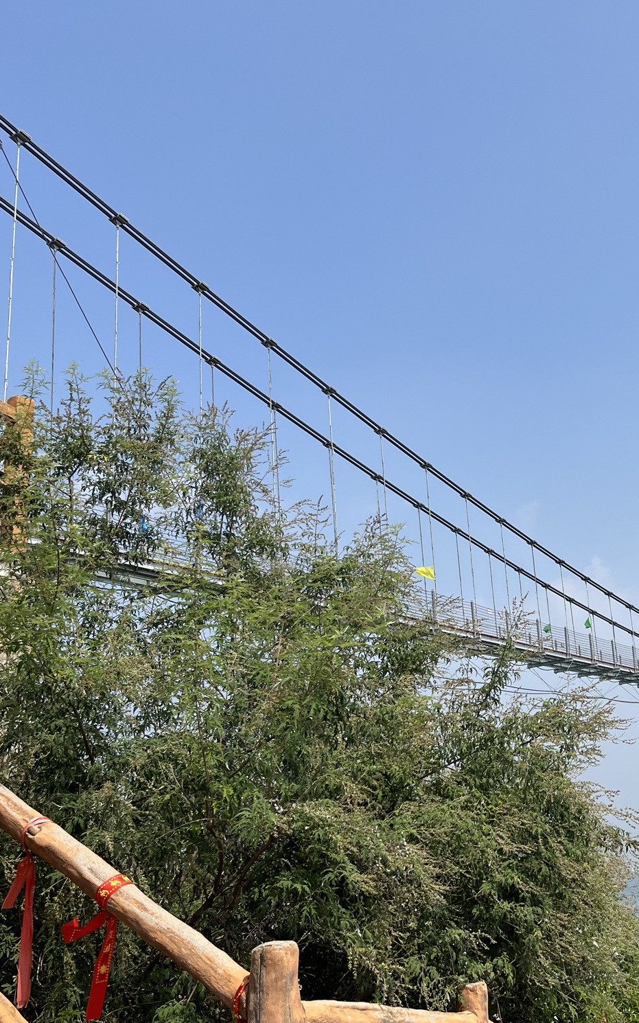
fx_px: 1031
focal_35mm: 37
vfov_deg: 52.8
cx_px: 541
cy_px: 511
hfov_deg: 33.1
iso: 50
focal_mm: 5.1
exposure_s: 1/5556
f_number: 1.6
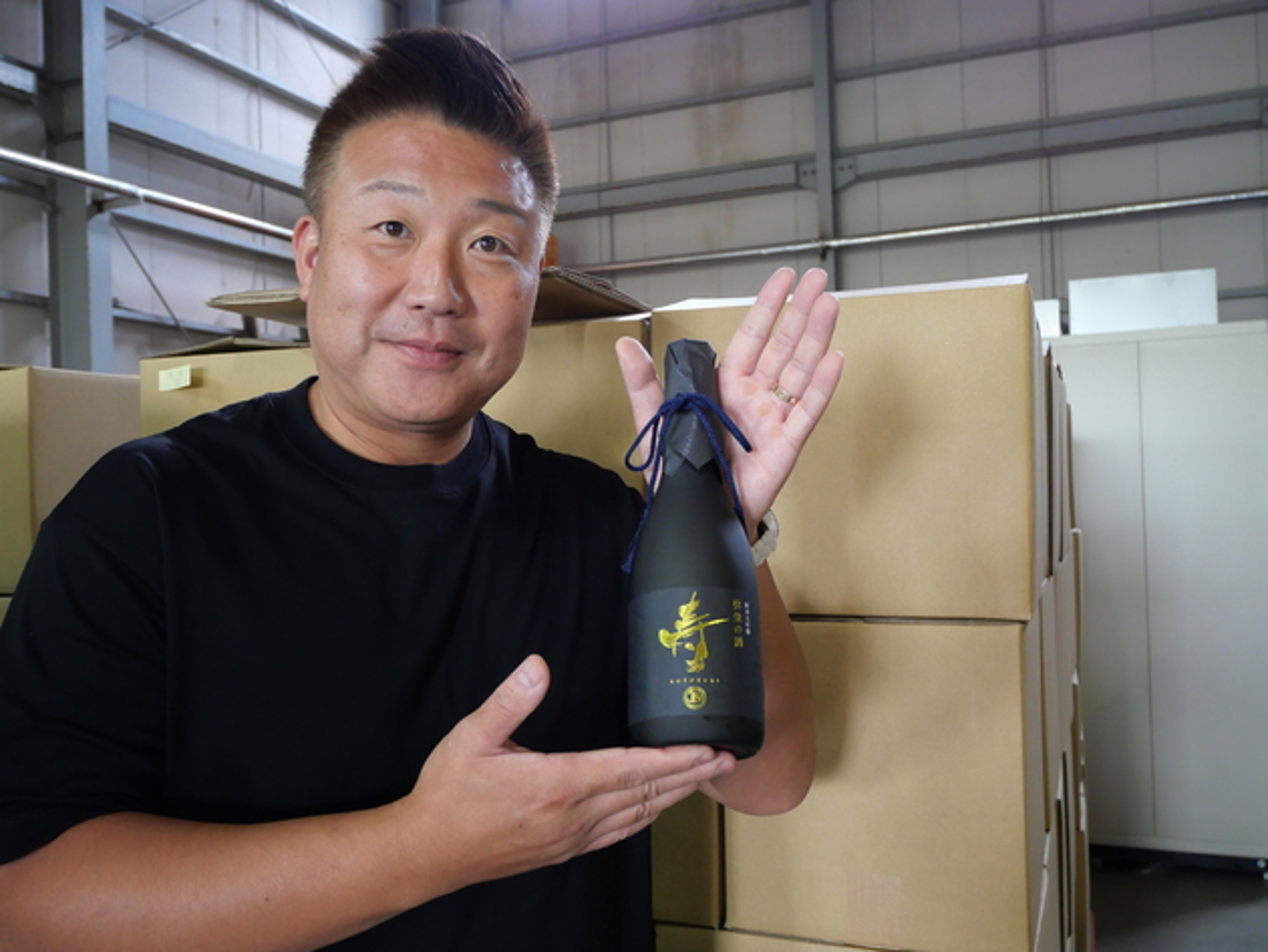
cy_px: 476
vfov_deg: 46.8
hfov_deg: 59.9
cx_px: 634
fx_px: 1099
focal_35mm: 30
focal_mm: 15
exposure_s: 1/60
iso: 1600
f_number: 3.8
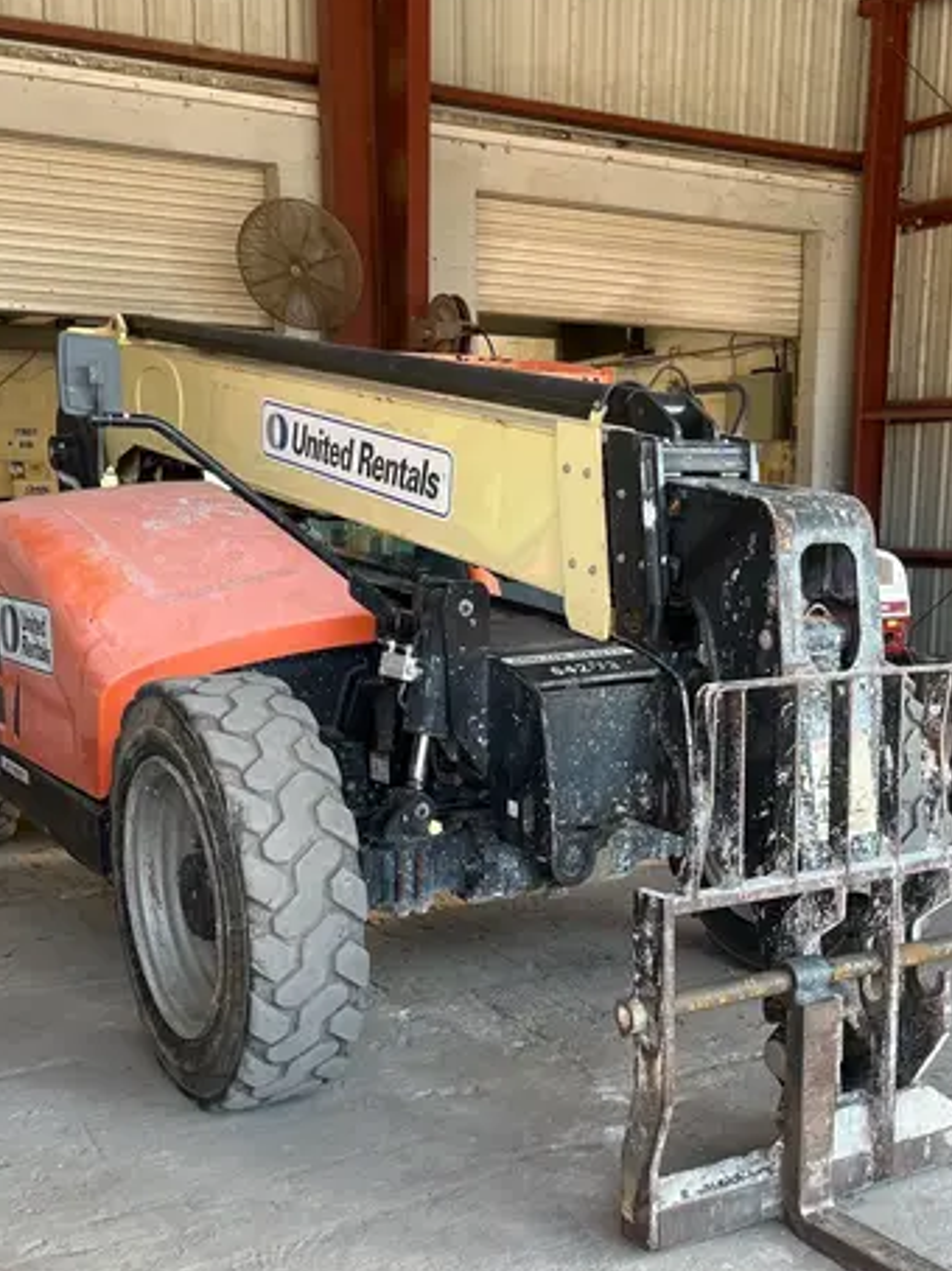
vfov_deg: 44.2
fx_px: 1542
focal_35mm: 42
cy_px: 850
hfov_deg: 34.3
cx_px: 543
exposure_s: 1/120
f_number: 1.6
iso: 64
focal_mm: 5.1
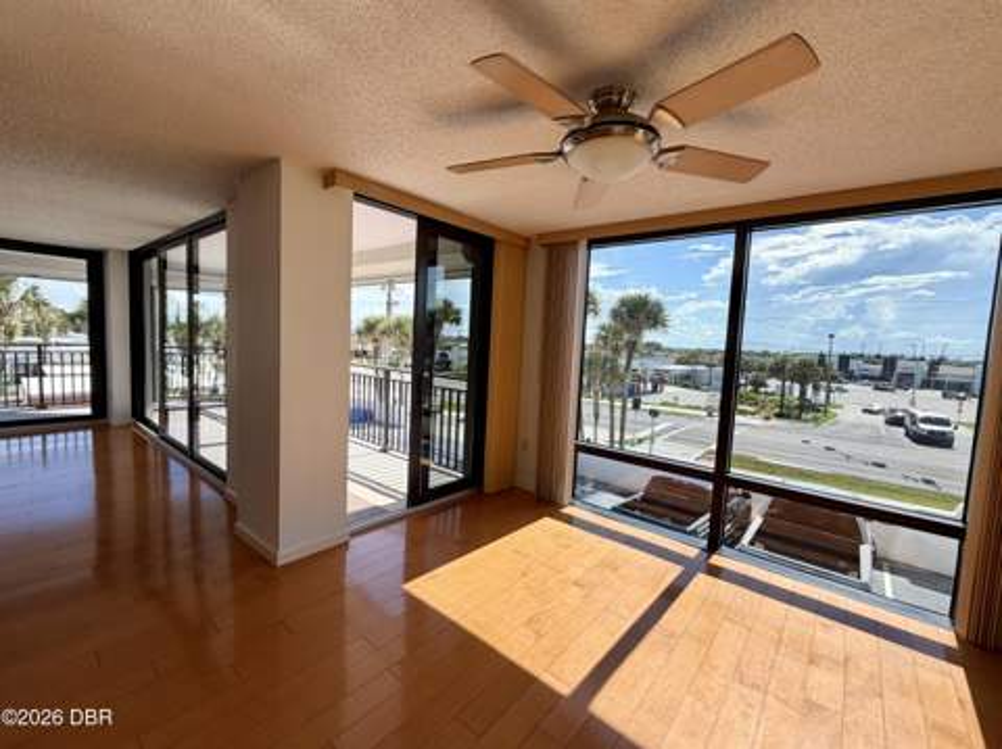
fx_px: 405
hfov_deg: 102.1
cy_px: 374
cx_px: 501
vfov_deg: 85.6
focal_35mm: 14
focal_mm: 2.22
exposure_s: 1/535
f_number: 2.2
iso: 40
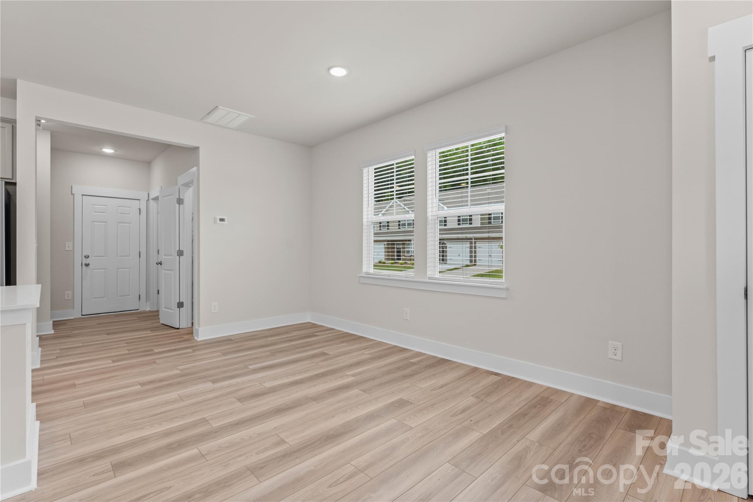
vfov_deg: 70.4
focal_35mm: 17
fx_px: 356
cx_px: 376
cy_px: 251
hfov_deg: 93.3
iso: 200
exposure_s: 1/6
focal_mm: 17
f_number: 7.1
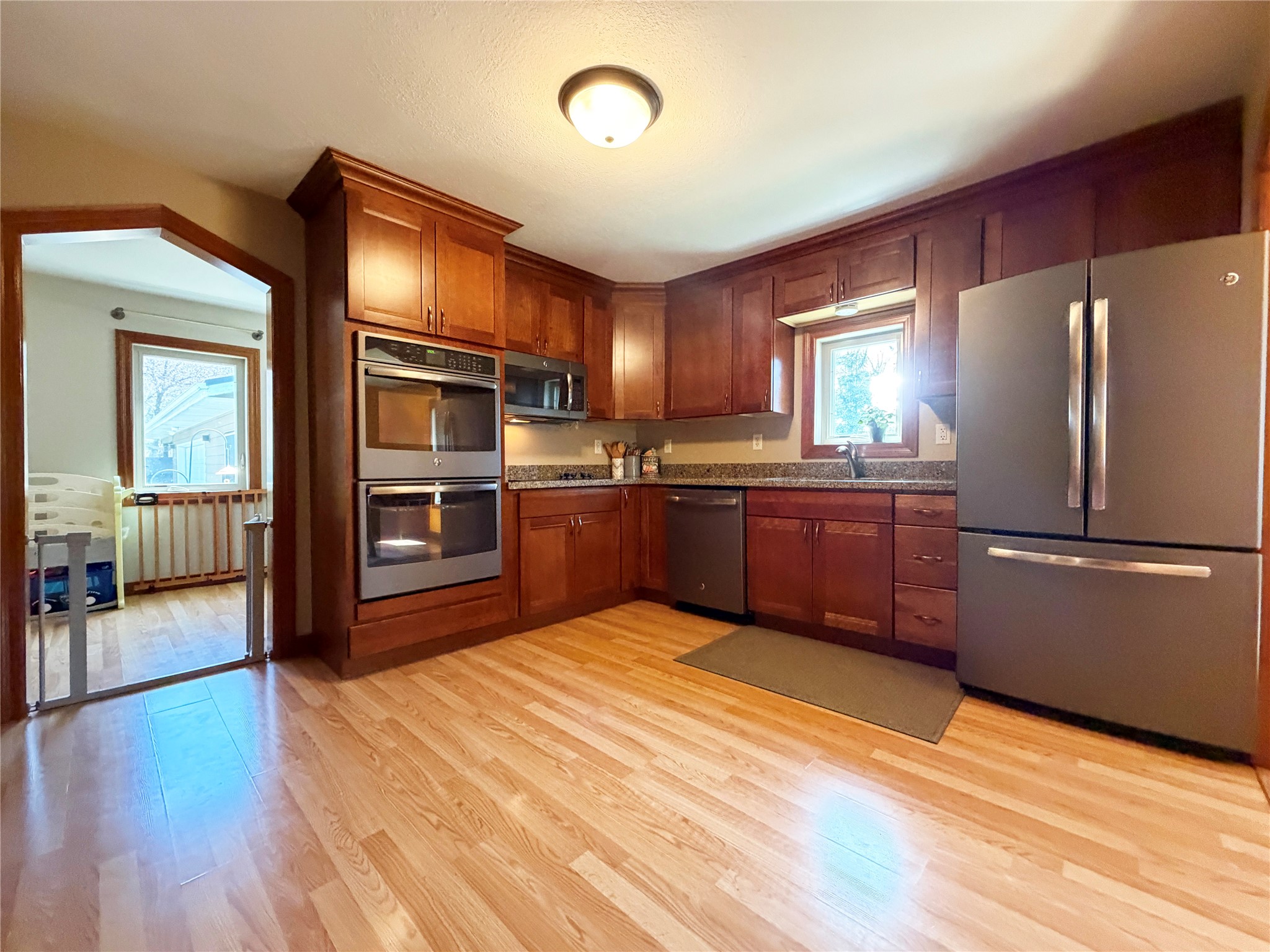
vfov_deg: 85.7
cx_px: 635
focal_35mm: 14
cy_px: 476
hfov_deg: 102.1
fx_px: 514
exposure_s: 1/60
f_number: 2.2
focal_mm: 2.22
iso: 500
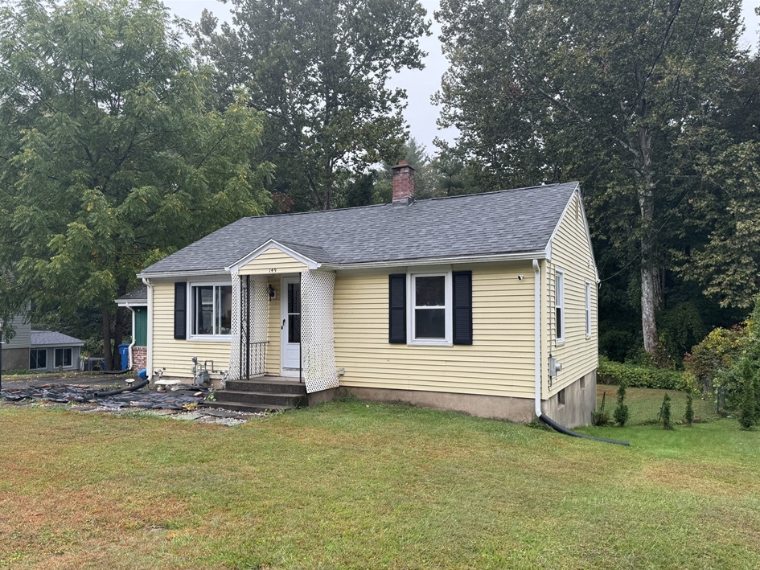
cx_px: 370
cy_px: 308
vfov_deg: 53.0
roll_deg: -0.6
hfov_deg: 67.3
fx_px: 571
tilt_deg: +0.0
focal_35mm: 26
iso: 64
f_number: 1.78
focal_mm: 6.76
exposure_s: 1/169
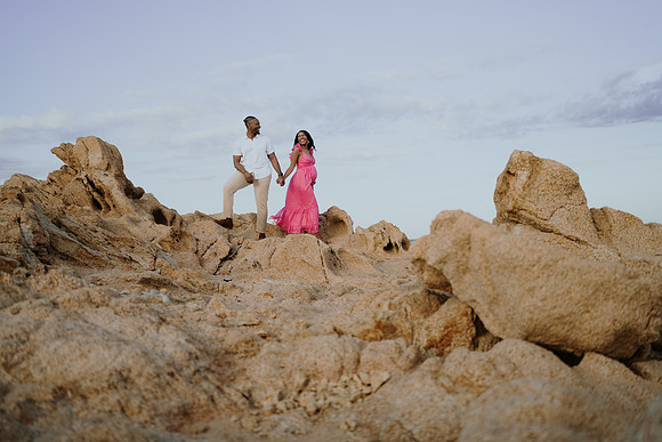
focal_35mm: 35
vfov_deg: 37.9
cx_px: 331
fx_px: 644
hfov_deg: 54.4
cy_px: 221
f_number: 1.8
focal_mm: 35
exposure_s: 1/3200
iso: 100
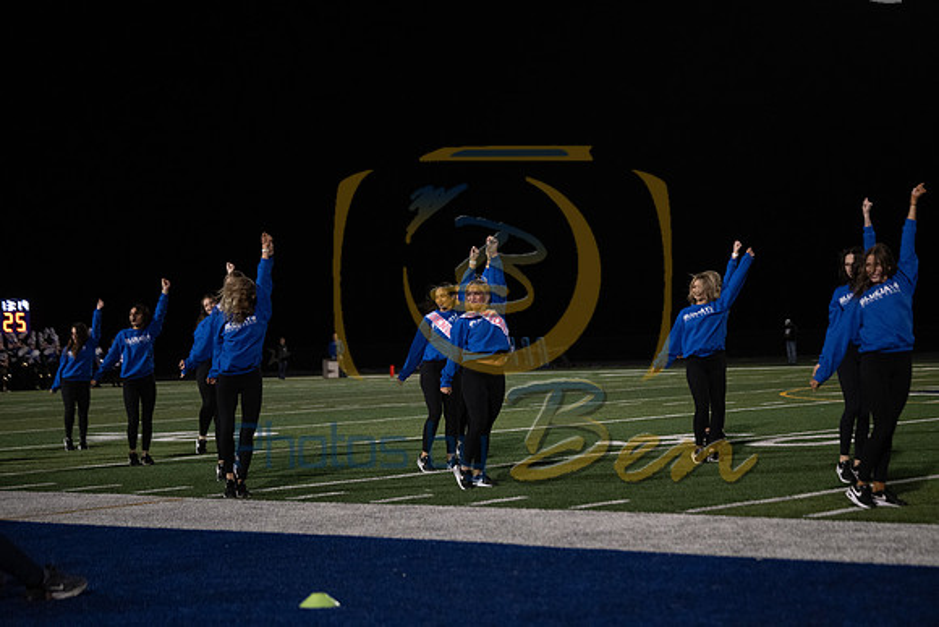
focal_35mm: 79
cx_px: 470
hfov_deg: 25.7
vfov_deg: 17.3
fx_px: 2061
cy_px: 314
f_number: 2.8
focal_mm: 79
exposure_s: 1/1600
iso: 5000
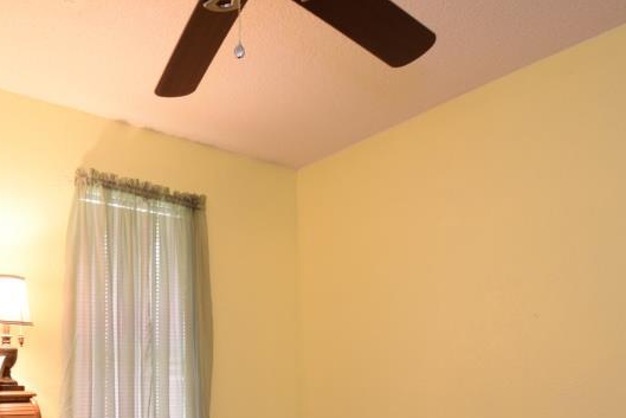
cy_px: 384
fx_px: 556
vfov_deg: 38.1
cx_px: 200
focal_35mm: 32
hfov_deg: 57.2
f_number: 11
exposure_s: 1/2.5
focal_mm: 11
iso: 500
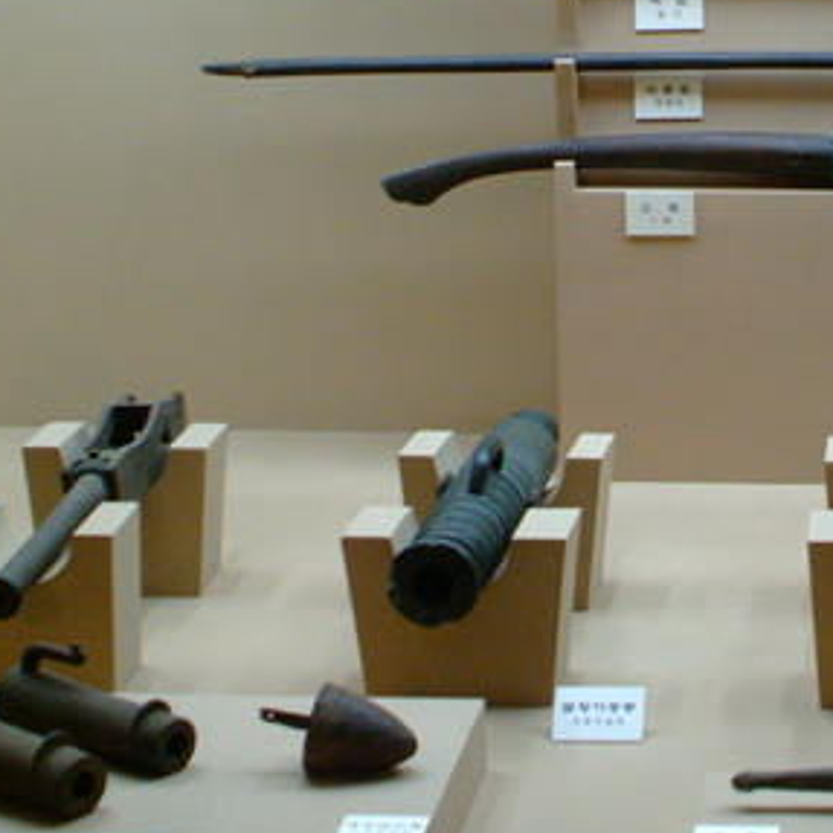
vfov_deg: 19.9
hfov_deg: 19.2
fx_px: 2369
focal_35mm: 87
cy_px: 267
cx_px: 884
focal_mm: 28
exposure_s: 1/30
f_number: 3.5
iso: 1600
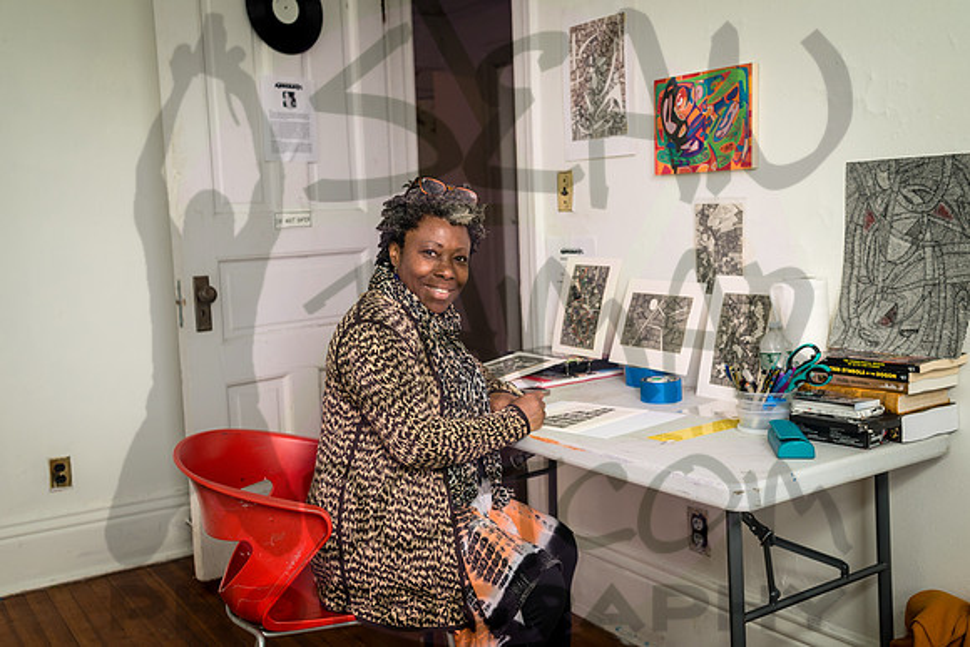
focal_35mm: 35
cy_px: 324
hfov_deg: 54.4
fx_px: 943
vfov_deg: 37.9
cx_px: 485
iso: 250
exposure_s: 1/200
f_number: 4
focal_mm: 35
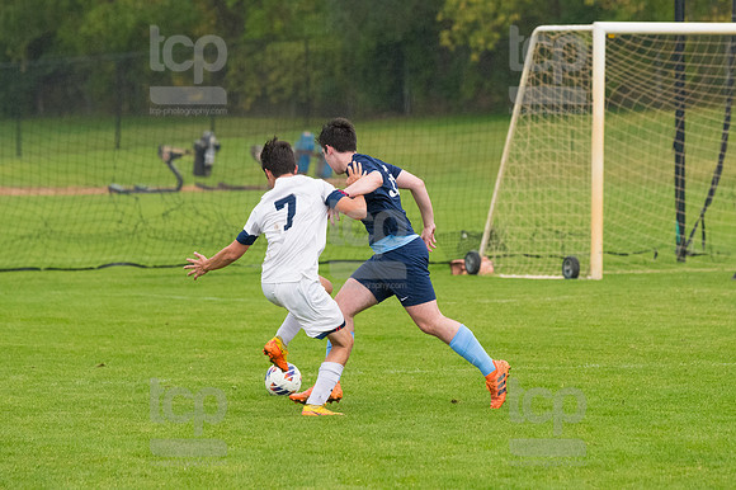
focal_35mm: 292
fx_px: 5966
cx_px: 368
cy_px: 245
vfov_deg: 4.7
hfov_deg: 7.1
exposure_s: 1/2000
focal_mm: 195
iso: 2500
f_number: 4.5
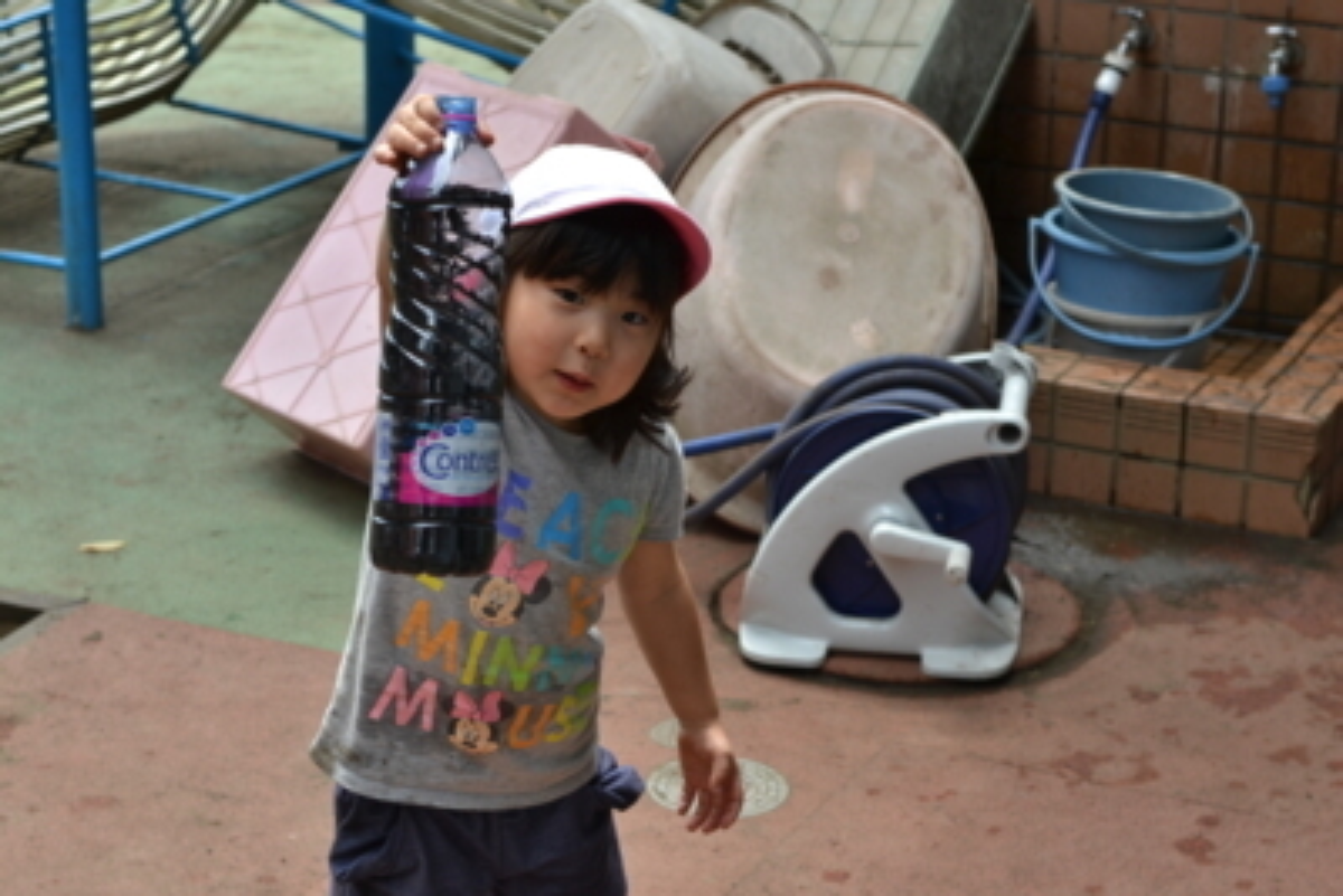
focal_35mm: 75
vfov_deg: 18.2
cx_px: 672
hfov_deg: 27.0
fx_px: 2799
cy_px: 448
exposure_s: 1/160
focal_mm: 50
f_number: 6.3
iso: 100
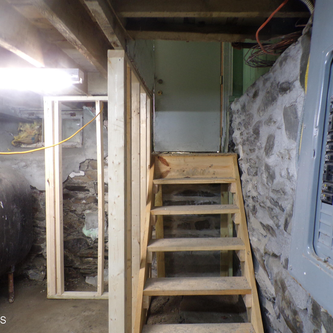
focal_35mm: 29
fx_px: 316
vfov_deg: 55.6
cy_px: 165
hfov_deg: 55.5
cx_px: 183
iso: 151
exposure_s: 1/34
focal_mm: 4.3
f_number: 3
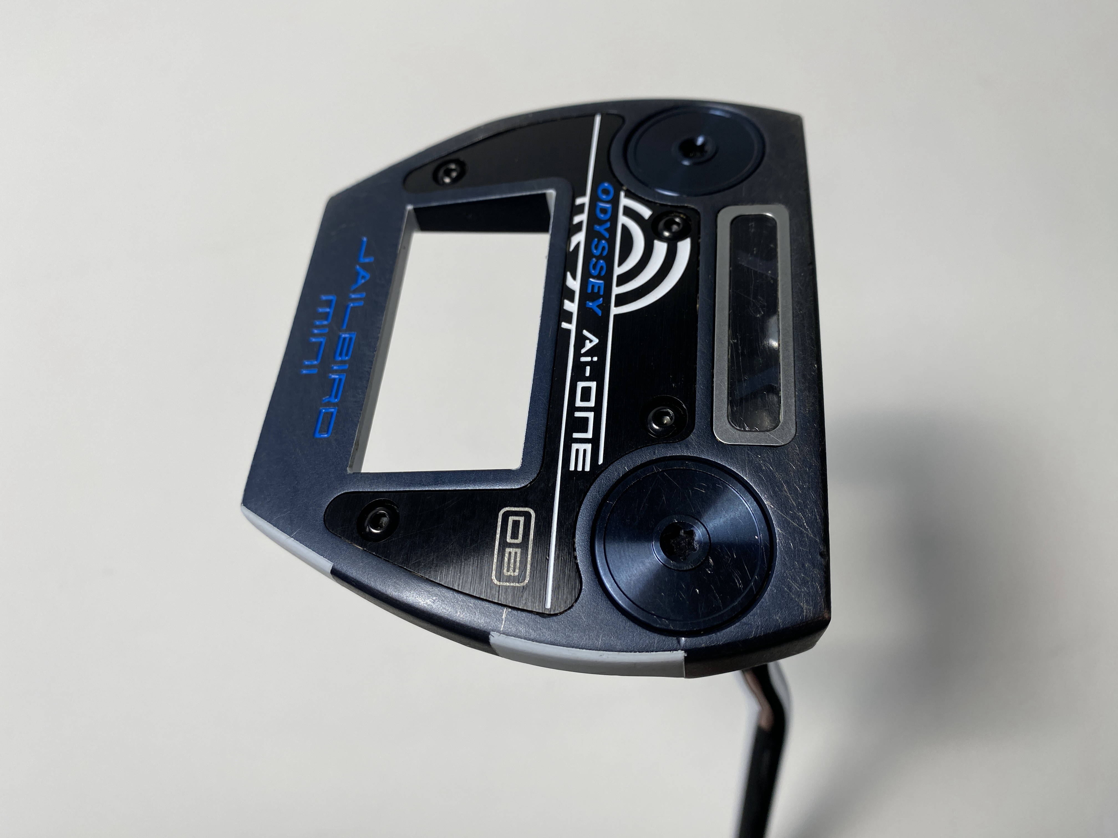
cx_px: 559
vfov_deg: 54.9
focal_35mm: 25
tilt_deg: -72.9
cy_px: 419
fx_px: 807
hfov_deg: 69.4
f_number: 1.8
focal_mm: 4.25
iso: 32
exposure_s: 1/384
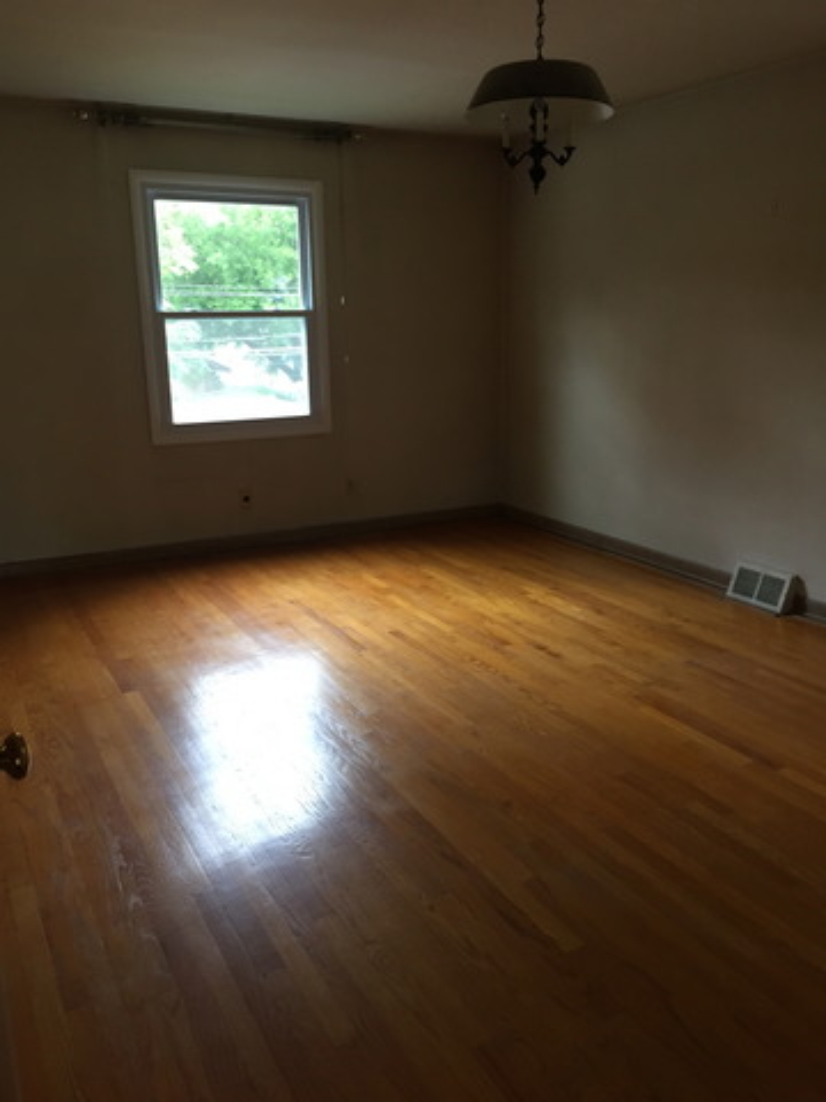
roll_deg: +1.4
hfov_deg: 48.2
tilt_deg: -13.0
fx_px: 923
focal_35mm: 29
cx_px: 413
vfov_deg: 61.7
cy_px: 551
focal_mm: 4.15
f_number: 2.2
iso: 100
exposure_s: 1/30
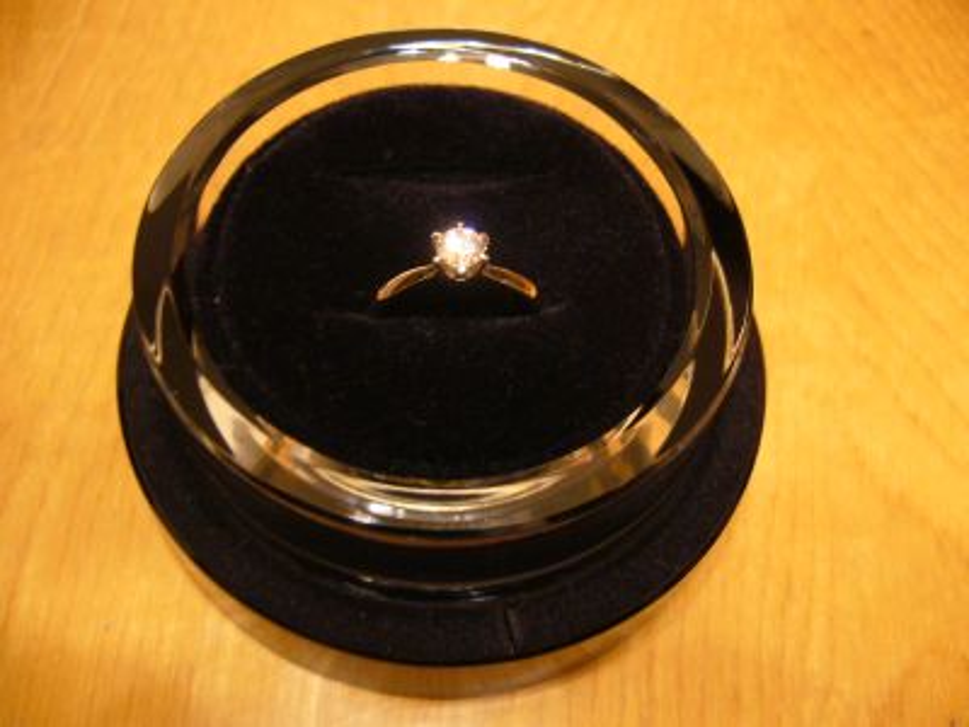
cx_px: 484
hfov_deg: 52.6
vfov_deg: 40.7
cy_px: 364
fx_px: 980
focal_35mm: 35
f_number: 2.8
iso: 200
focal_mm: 5.8
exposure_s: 1/8
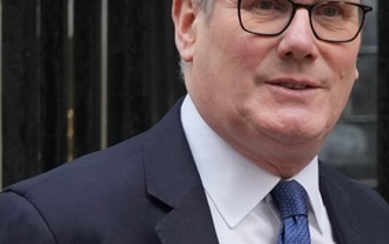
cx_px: 211
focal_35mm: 735
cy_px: 204
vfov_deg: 1.8
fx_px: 7798
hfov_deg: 2.9
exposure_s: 1/800
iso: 1000
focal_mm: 200
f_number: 2.8
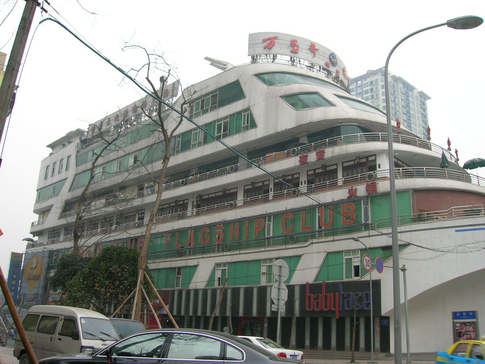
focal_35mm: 34
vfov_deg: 41.8
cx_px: 242
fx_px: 476
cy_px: 182
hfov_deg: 54.0
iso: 50
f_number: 4.9
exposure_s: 1/35.5
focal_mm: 5.7
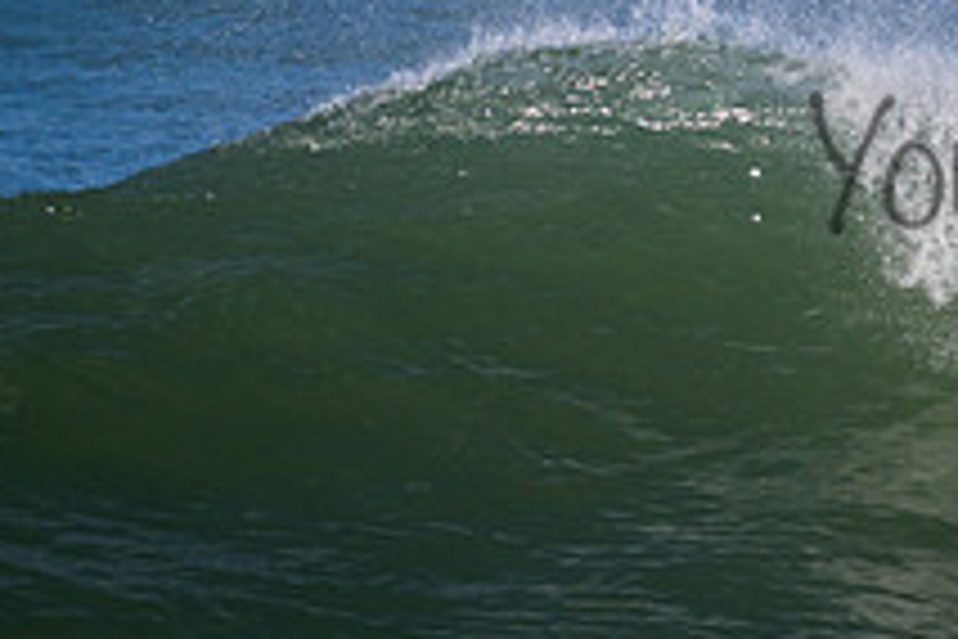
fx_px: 57875
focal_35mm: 2175
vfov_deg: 0.6
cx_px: 1273
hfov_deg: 0.9
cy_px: 124
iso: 800
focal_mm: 800
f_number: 11
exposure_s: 1/2000
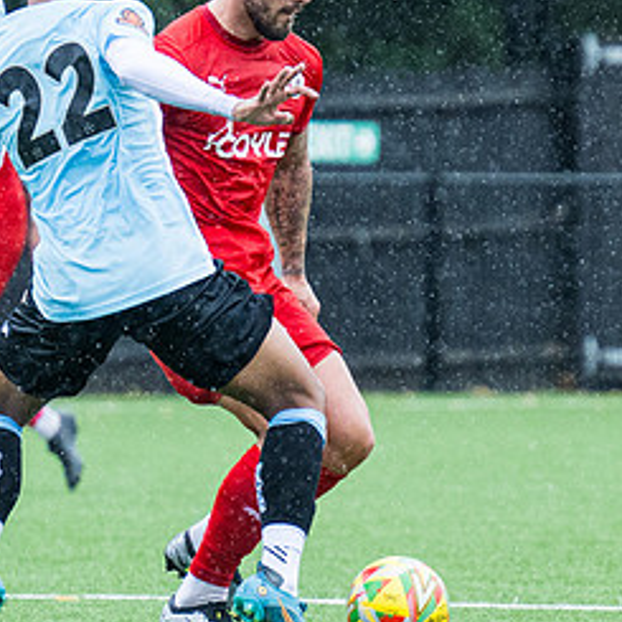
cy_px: 330
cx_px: 82
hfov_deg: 1.9
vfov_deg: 1.9
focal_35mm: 935
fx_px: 19008
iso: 1000
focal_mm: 200
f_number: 4
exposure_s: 1/1600
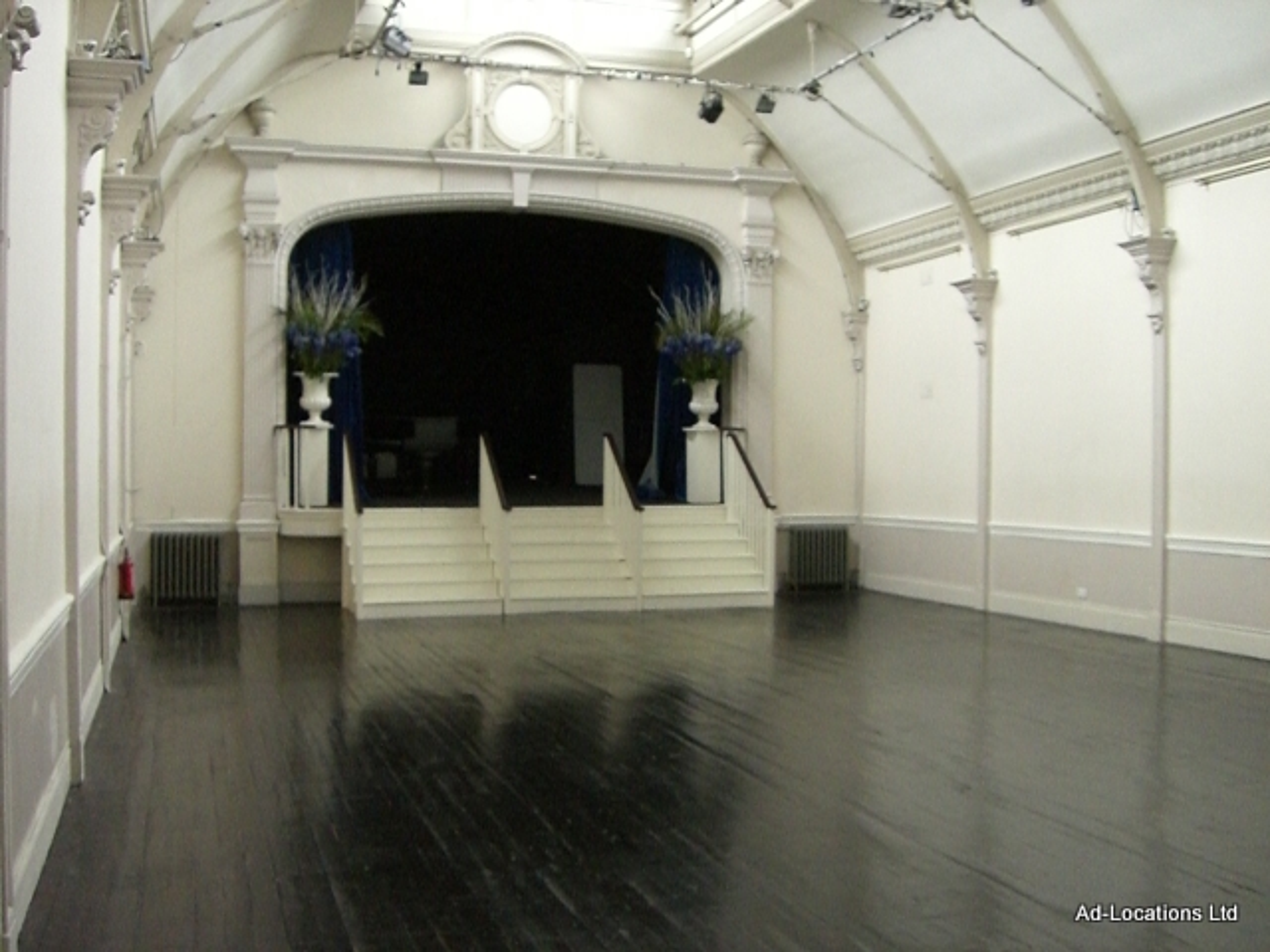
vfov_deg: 37.7
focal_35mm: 38
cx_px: 635
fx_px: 1394
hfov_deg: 49.0
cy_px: 476
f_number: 2.7
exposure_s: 1/80
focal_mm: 6.2
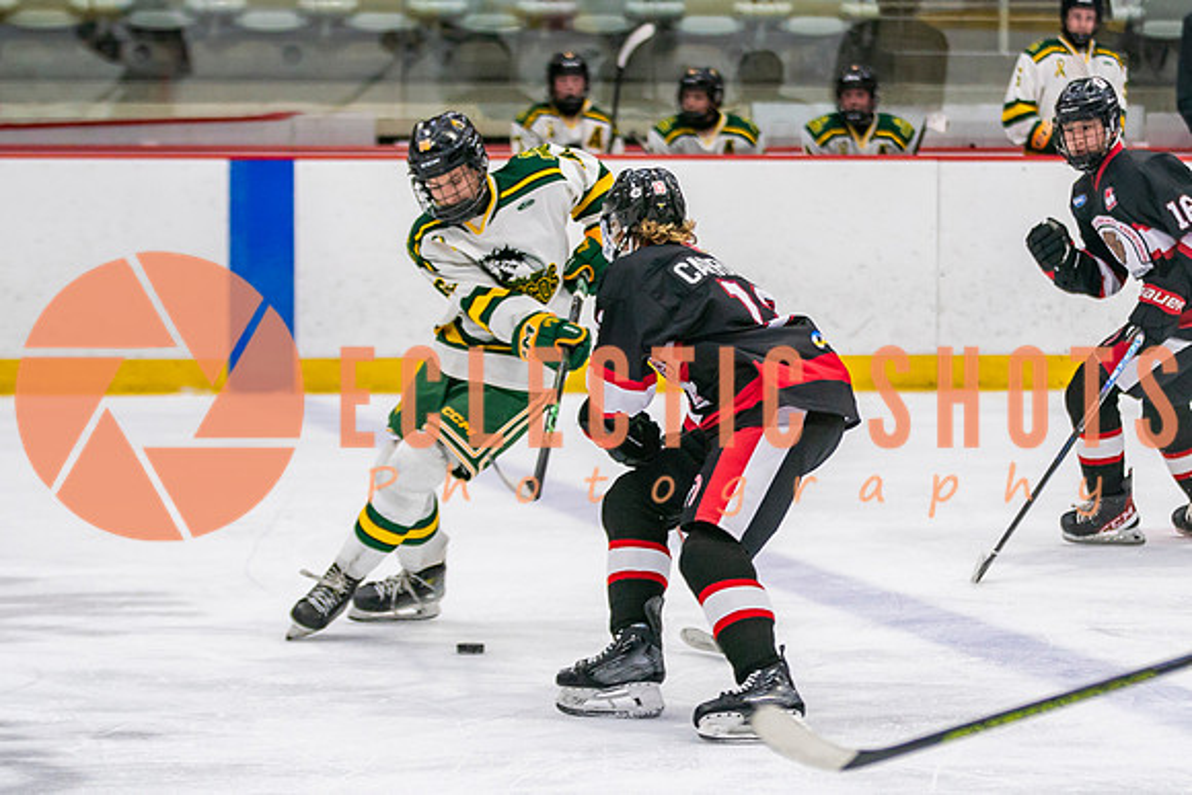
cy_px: 423
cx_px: 770
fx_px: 6841
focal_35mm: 207
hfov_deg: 10.0
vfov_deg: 6.7
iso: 640
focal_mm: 110
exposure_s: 1/640
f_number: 2.8
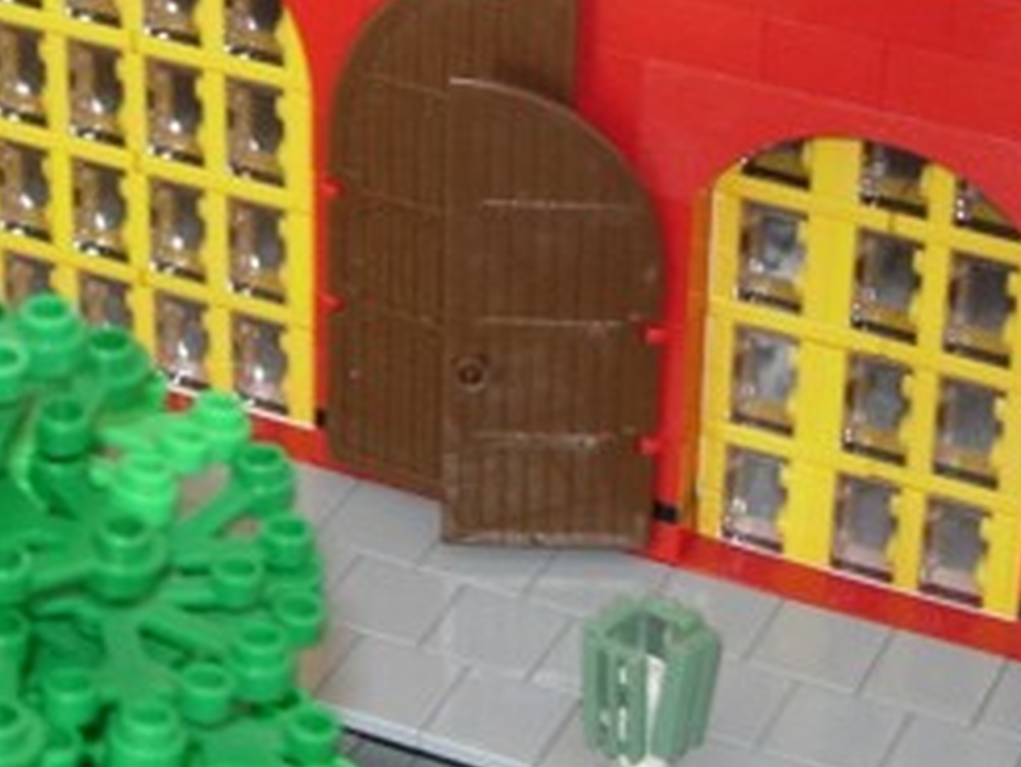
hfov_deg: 15.9
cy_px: 138
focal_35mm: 124
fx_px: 3659
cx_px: 450
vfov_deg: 11.9
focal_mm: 7.8
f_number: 2.8
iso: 79
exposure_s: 1/16.9
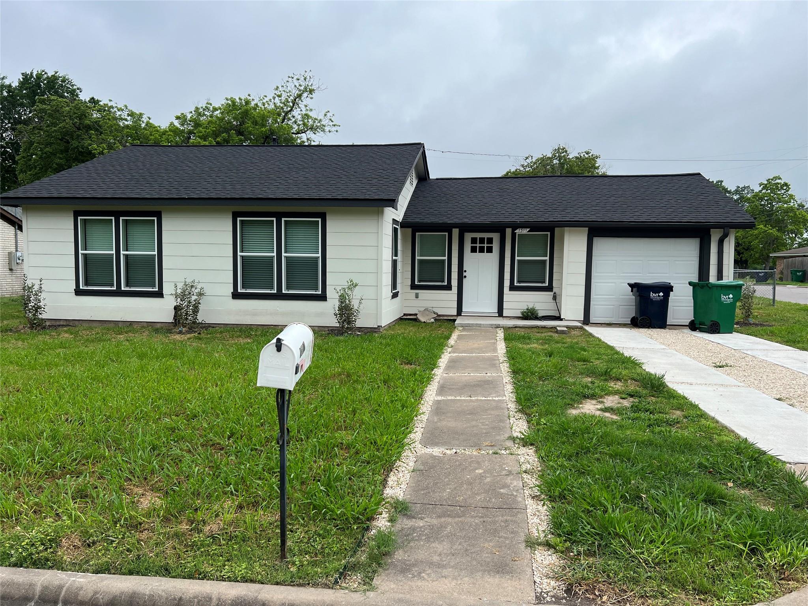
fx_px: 607
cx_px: 404
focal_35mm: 26
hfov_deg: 67.3
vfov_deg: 53.1
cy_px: 303
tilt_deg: -4.4
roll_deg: -1.1
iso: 50
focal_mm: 5.7
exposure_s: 1/1295
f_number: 1.5
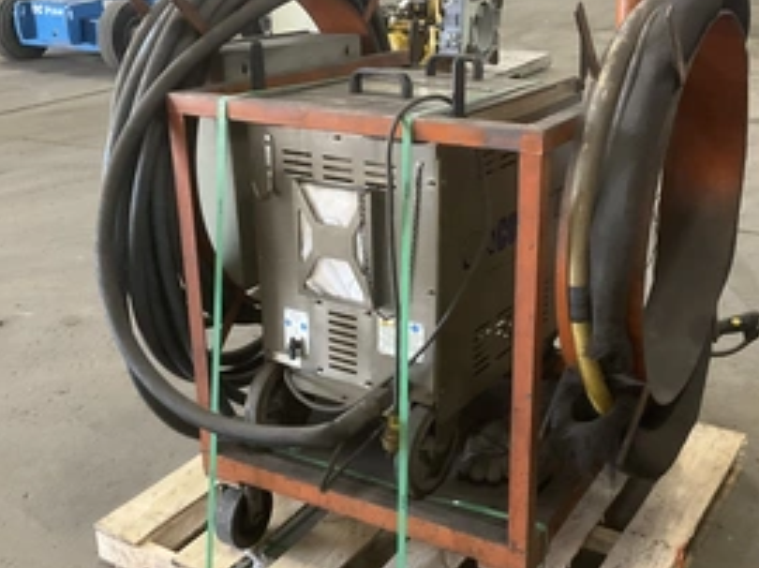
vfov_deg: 33.5
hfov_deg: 43.7
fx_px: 942
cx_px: 447
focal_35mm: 43
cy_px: 287
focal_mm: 3
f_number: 1.8
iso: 250
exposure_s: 1/60
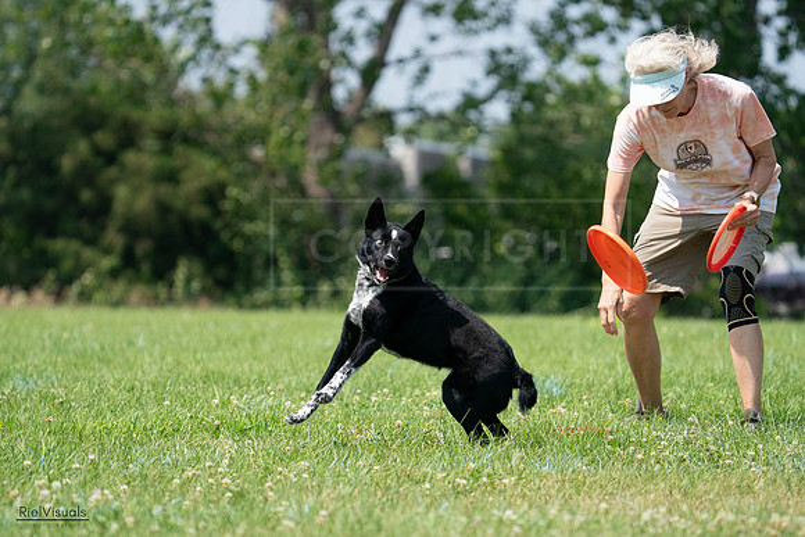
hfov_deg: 7.3
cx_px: 402
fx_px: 6352
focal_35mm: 284
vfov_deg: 4.8
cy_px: 268
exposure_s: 1/4000
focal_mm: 284
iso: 1250
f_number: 5.6
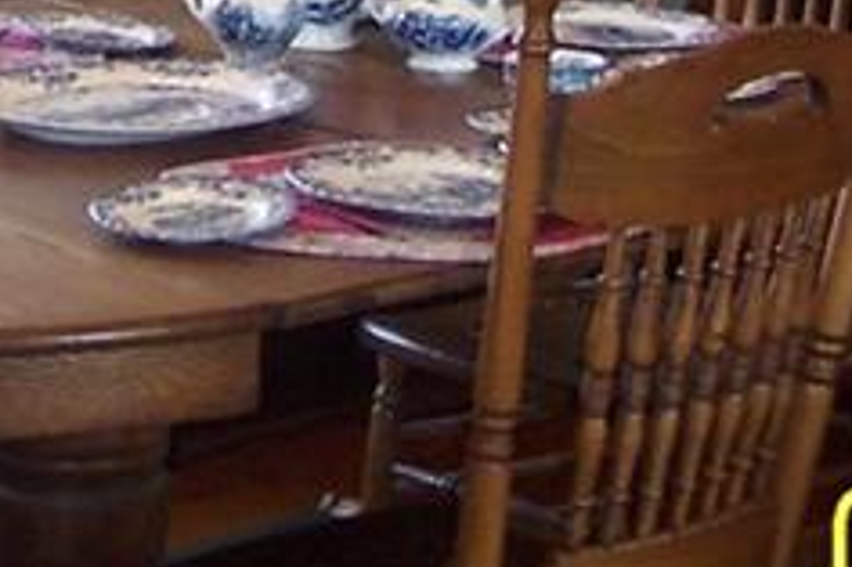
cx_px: 112
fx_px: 3902
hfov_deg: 12.4
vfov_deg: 8.0
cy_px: -488
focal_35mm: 165
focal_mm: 8
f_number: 2.8
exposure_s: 1/30
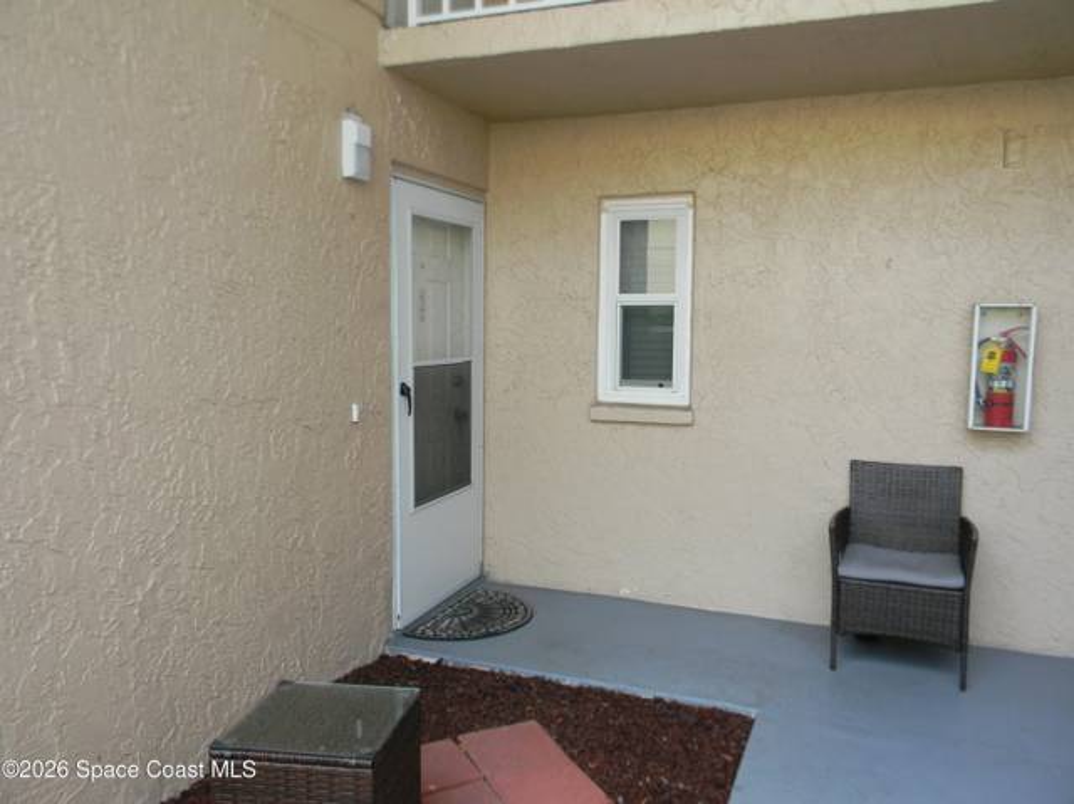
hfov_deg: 63.5
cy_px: 402
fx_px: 868
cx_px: 537
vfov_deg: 49.7
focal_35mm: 28
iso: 80
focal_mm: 5
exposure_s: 1/41.7
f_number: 3.5
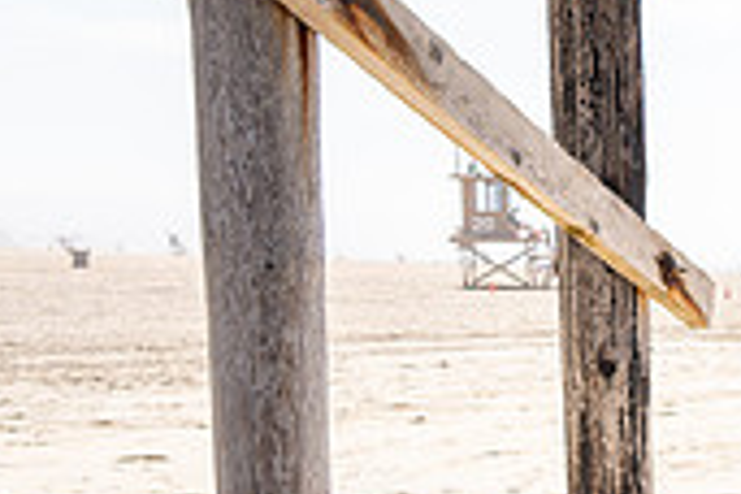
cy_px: 704
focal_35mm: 106
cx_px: 1235
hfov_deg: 16.8
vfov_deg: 12.4
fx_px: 2182
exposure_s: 1/640
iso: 160
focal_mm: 30
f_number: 4
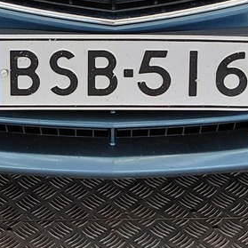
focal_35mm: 114
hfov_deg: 15.3
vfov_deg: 13.7
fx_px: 924
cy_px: -194
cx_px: 84
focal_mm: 4.69
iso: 50
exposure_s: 1/270
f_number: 1.8
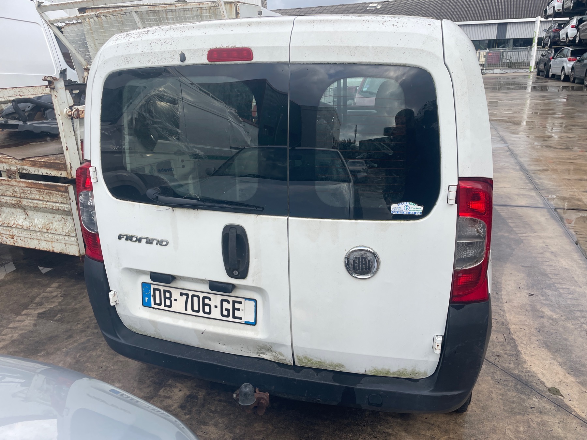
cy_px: 220
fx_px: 441
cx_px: 294
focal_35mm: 26
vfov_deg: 53.1
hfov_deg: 67.3
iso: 32
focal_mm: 4.2
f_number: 1.6
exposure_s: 1/868
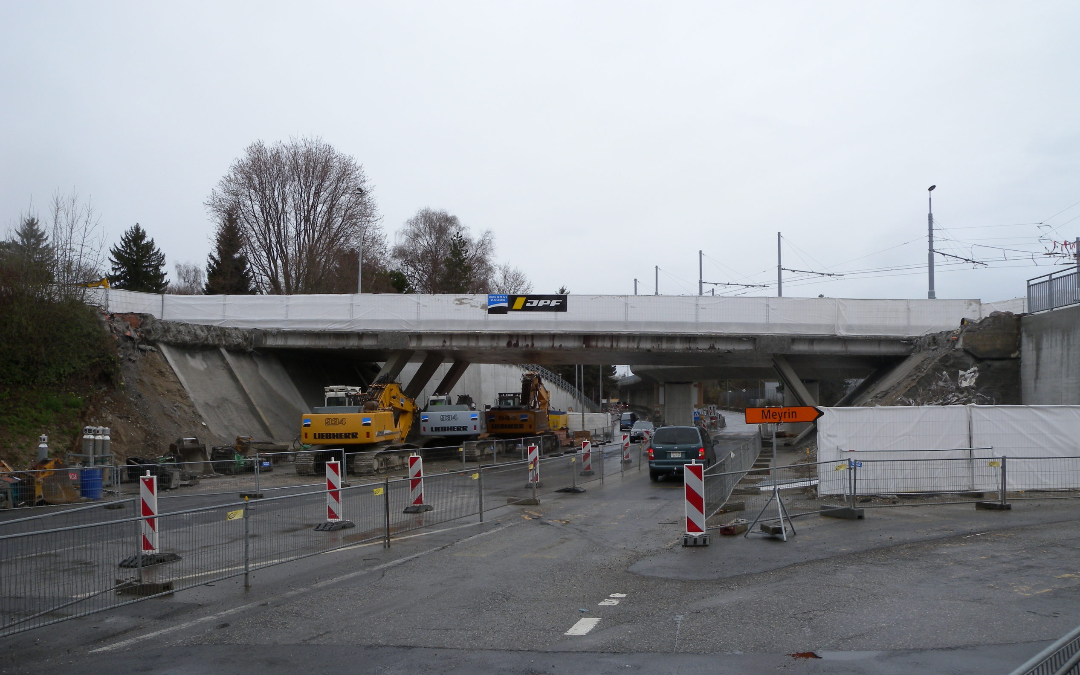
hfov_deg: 62.9
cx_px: 536
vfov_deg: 41.8
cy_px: 363
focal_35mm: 30
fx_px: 883
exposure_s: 1/295
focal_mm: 6
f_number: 5.1
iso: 64
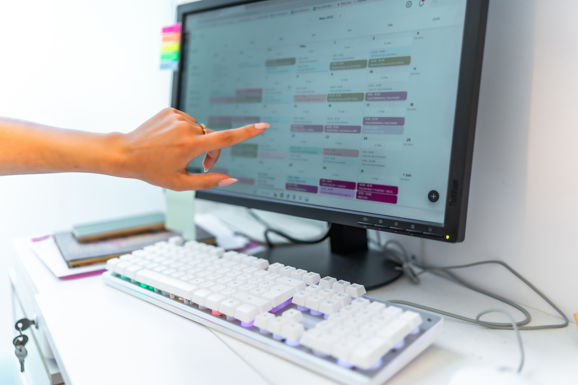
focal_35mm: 35
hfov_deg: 54.4
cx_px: 289
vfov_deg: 37.9
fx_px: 562
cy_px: 192
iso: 100
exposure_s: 1/320
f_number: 1.4
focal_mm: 35
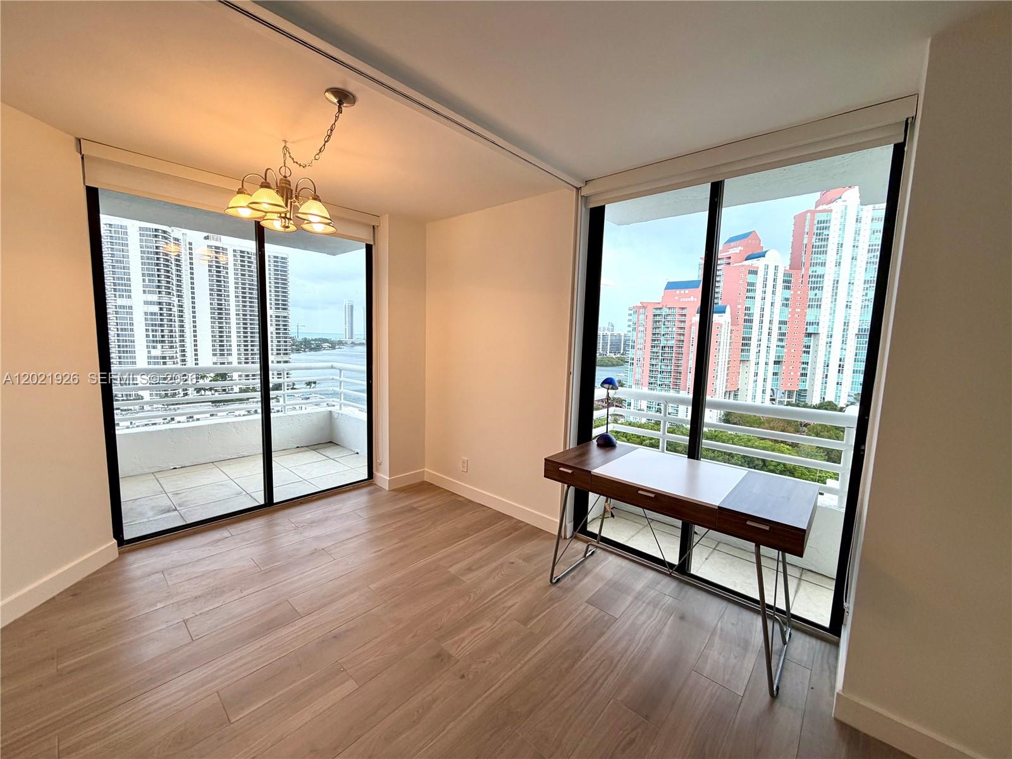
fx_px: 409
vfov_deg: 85.7
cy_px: 380
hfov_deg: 102.1
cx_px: 506
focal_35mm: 14
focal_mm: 2.22
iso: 80
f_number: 2.2
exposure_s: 1/120
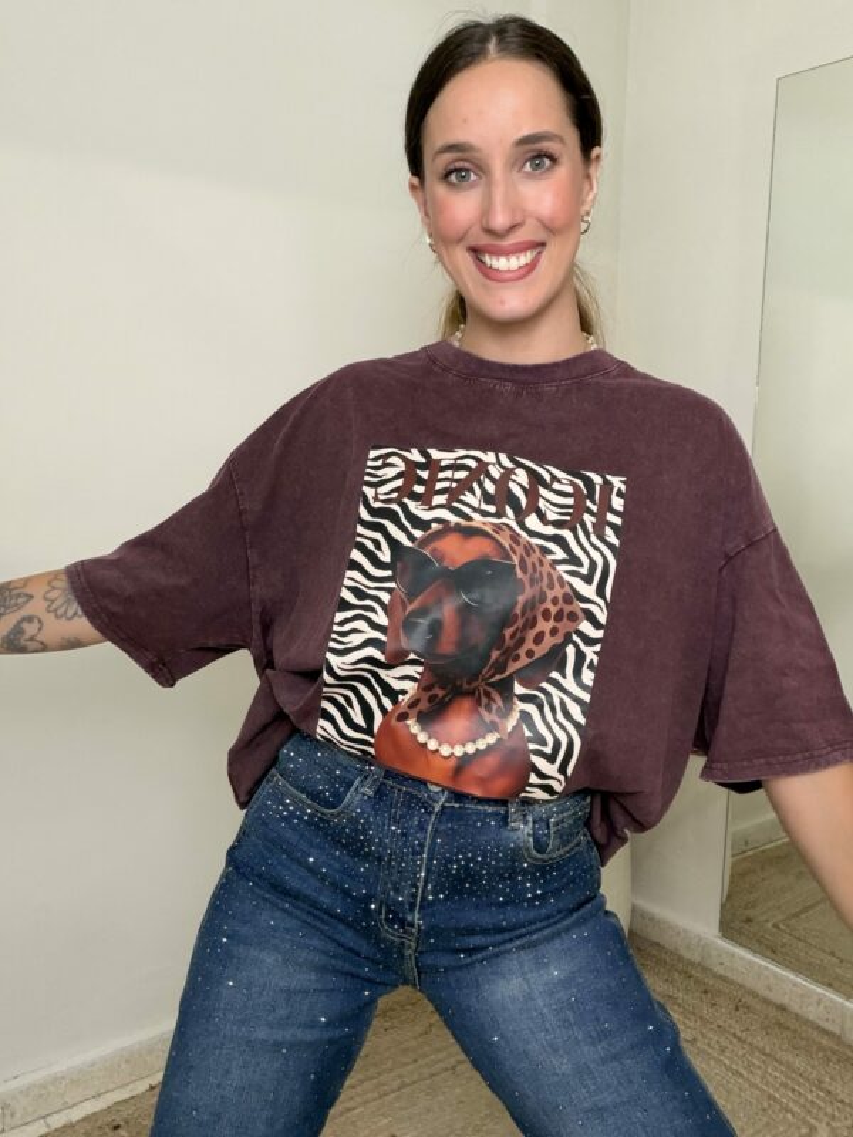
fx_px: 986
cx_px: 426
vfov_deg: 60.0
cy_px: 568
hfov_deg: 46.8
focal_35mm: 30
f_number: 1.9
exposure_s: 1/60
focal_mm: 2.71
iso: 200
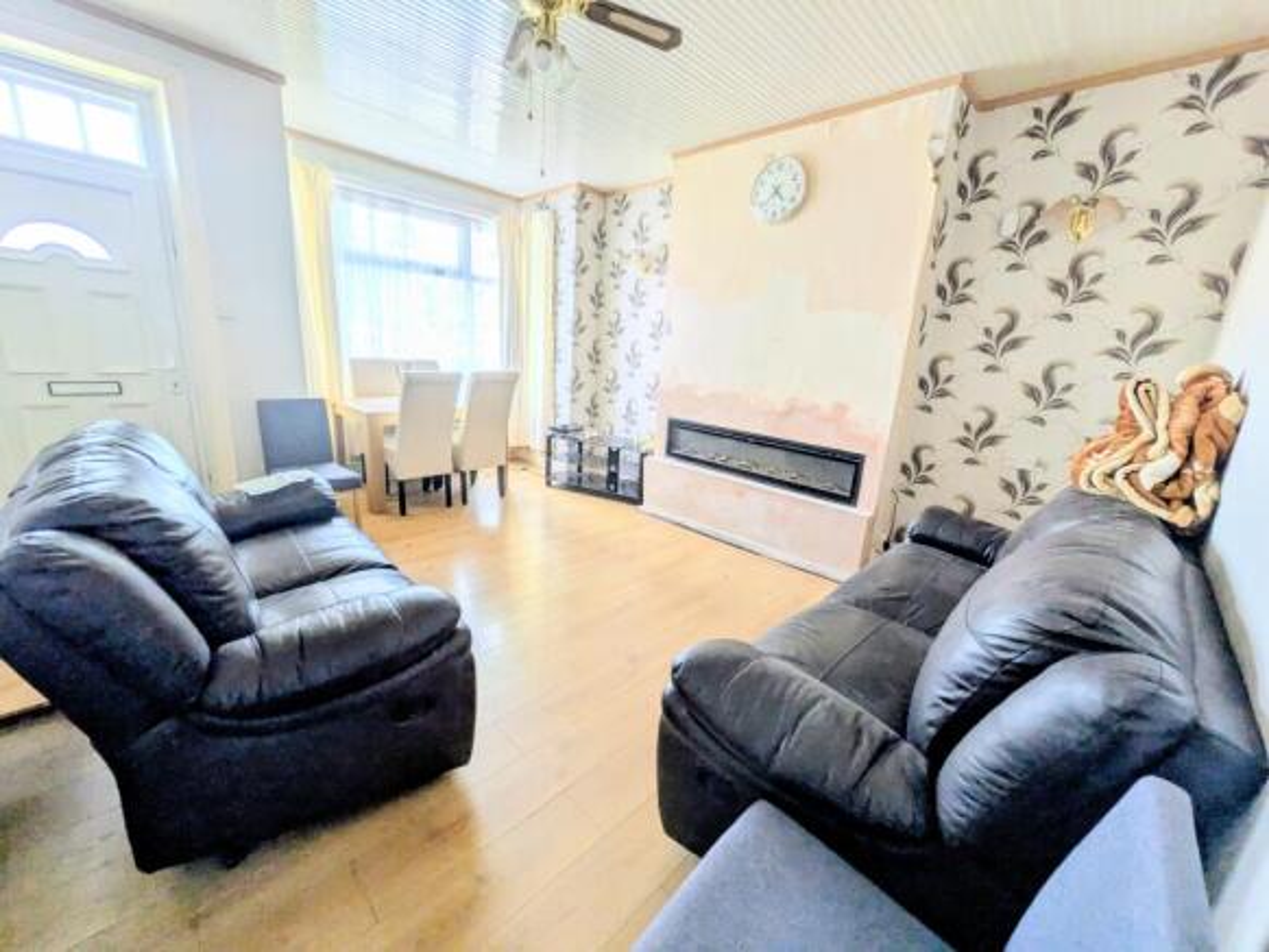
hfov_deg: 102.0
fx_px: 513
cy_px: 476
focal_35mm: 14
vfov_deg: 85.7
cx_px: 634
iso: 45
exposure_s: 1/50
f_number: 2.2
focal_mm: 1.83
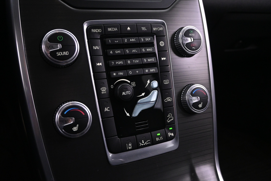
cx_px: 136
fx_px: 243
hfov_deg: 58.3
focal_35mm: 32
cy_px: 90
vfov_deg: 40.8
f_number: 4
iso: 3200
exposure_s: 1/25
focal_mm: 21.5
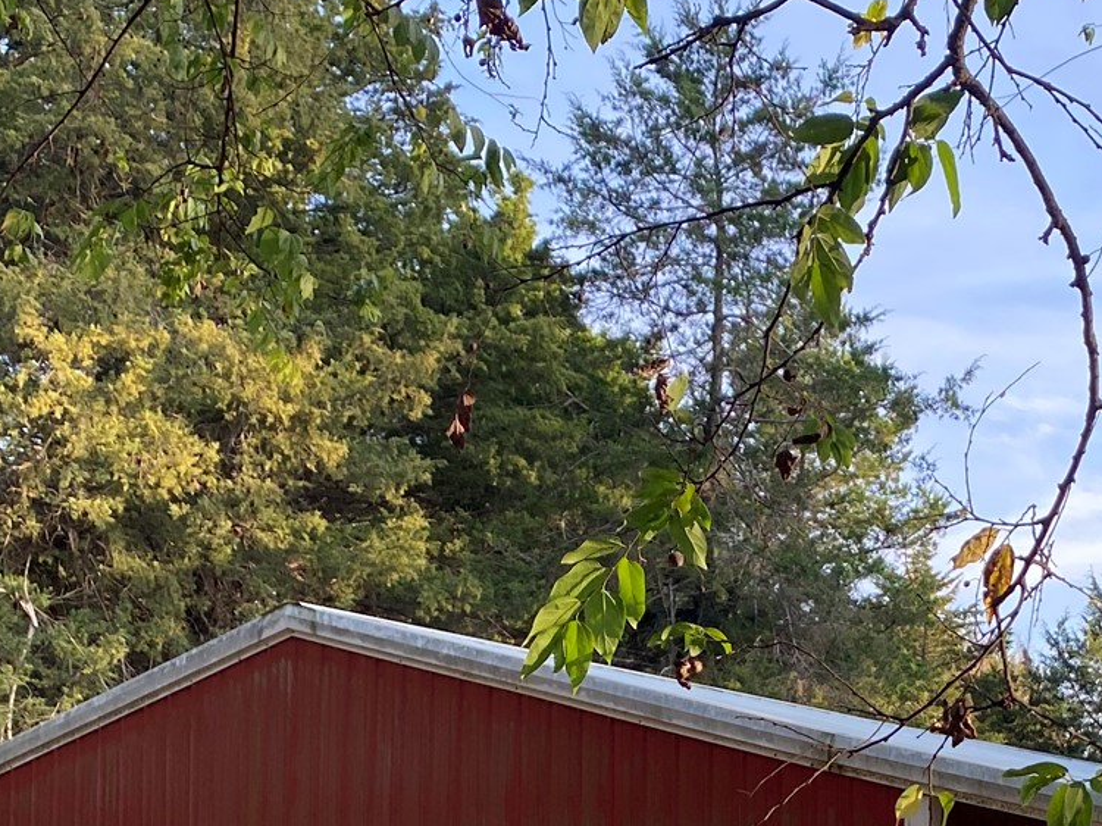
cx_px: 885
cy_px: 945
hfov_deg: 26.9
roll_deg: -0.8
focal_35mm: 71
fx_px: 2260
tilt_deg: +3.0
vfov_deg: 19.7
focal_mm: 4.25
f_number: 1.8
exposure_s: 1/257
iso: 32
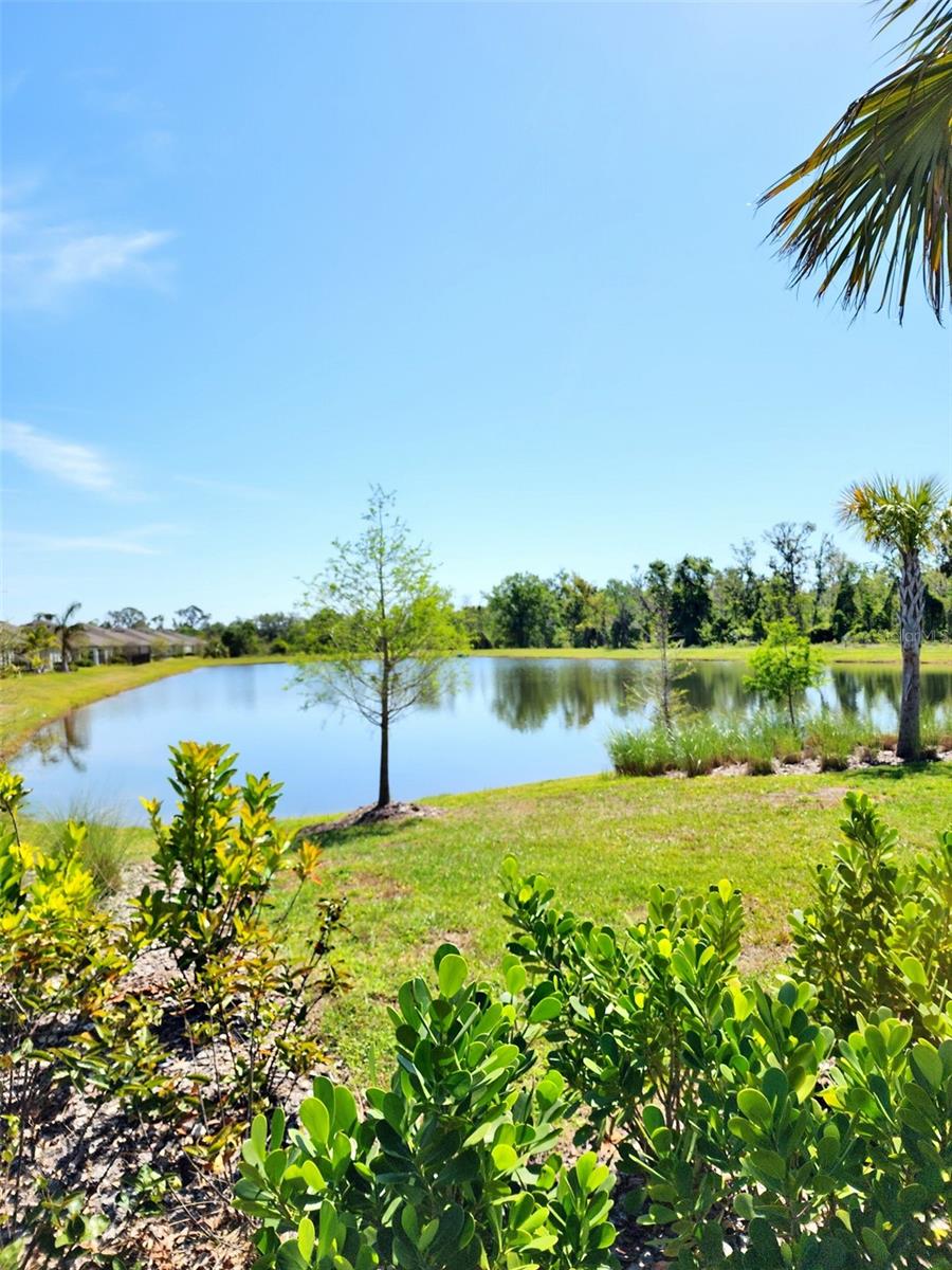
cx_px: 476
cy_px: 635
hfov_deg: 58.9
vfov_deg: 73.9
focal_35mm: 23
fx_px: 843
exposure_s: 1/1641
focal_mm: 6.4
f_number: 1.8
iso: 12
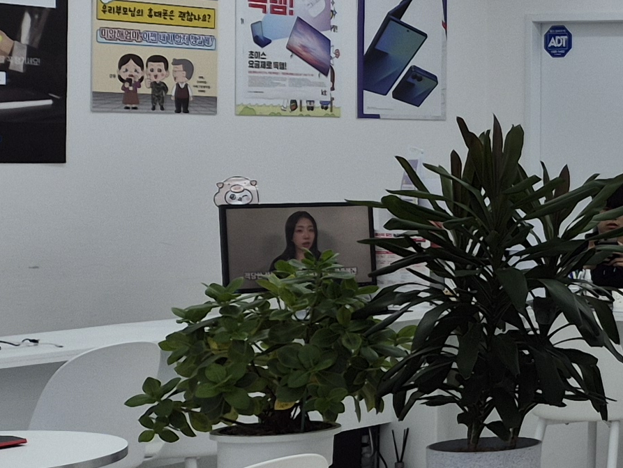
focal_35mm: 103
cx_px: 1159
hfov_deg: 15.9
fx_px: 1854
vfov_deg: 14.3
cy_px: 153
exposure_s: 1/287
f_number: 1.8
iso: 25
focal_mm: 5.4
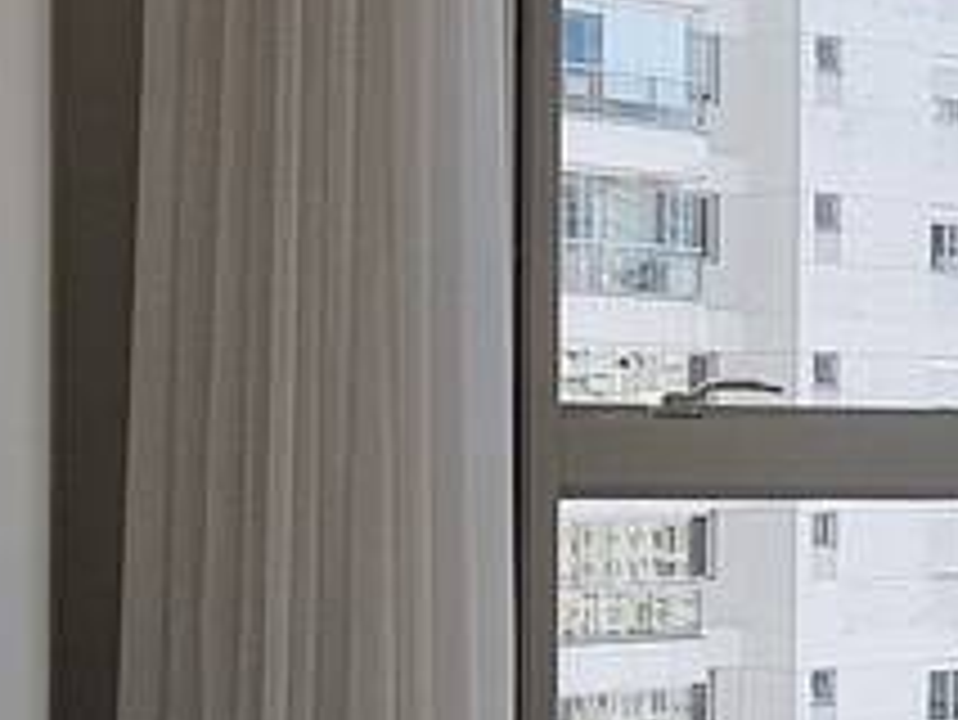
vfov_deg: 16.8
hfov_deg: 20.6
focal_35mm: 88
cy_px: 436
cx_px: 1196
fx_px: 2437
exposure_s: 1/175
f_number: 2.2
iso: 50
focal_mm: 1.8
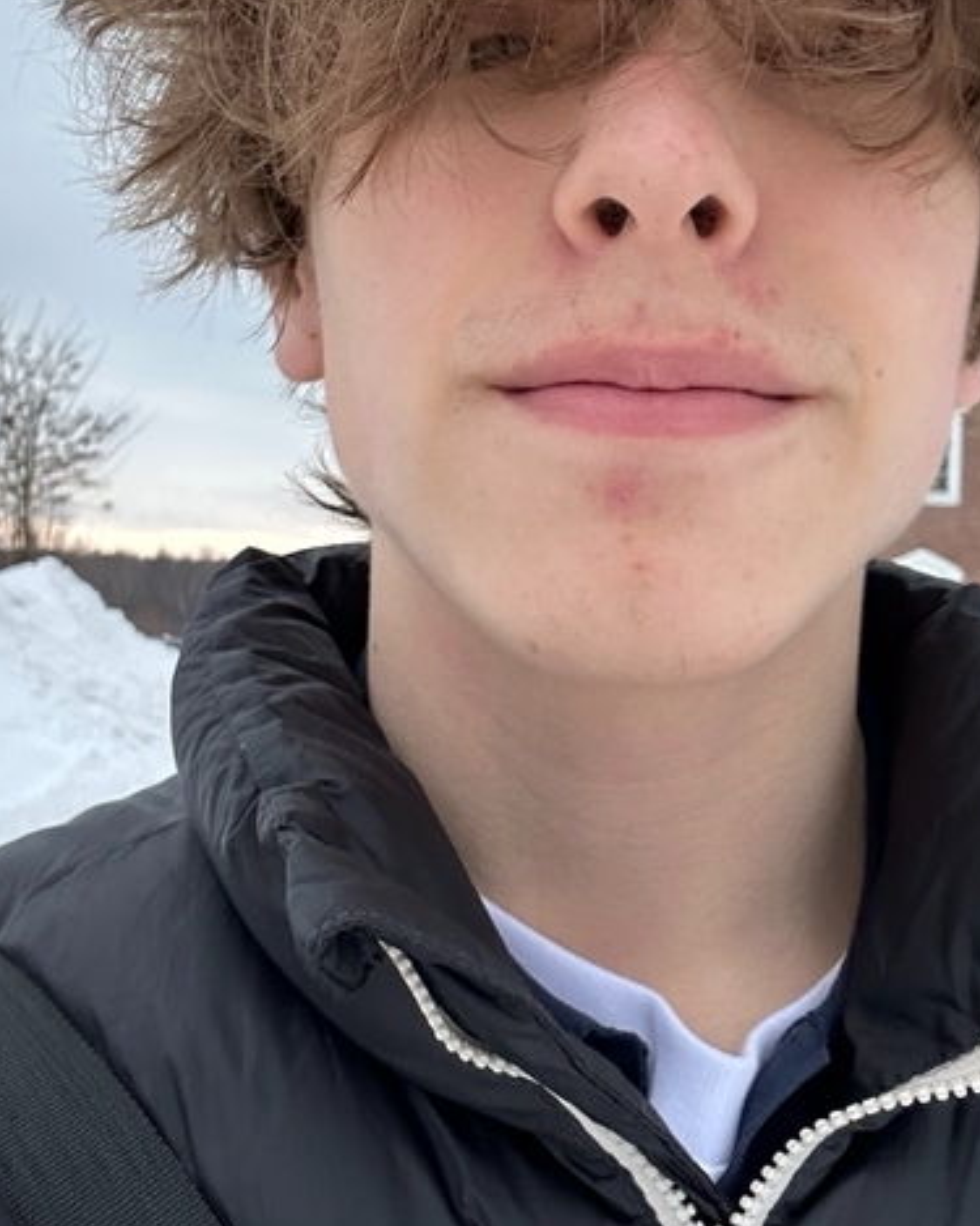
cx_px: 544
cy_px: 465
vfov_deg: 37.1
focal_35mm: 50
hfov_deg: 30.2
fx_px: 1813
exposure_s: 1/304
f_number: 1.9
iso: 25
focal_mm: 2.69
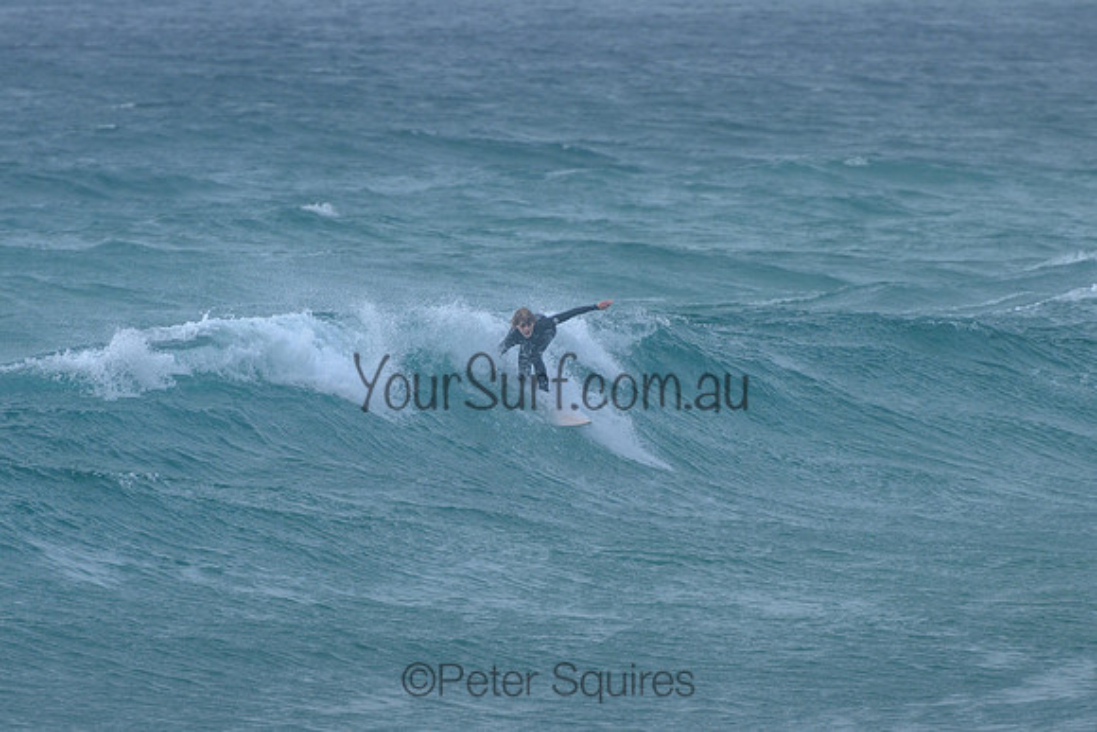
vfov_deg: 2.5
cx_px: 548
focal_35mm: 550
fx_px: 16773
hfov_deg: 3.7
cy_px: 366
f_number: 7.1
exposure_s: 1/2000
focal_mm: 400
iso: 500
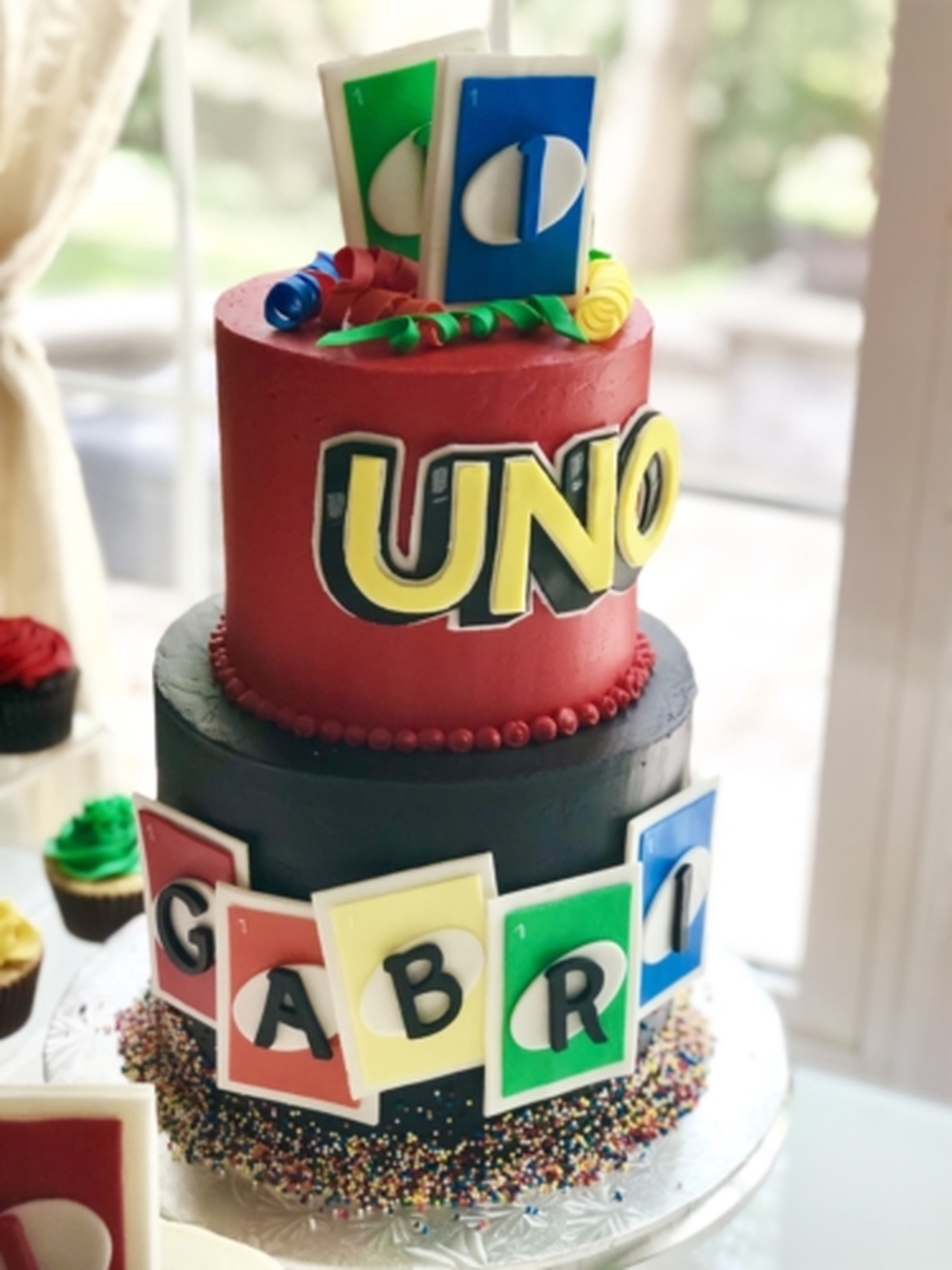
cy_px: 635
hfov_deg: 25.7
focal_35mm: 57
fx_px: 2090
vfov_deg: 33.8
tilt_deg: -22.6
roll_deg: +0.1
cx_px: 476
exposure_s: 1/30
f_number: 2.8
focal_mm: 6.6
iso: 50
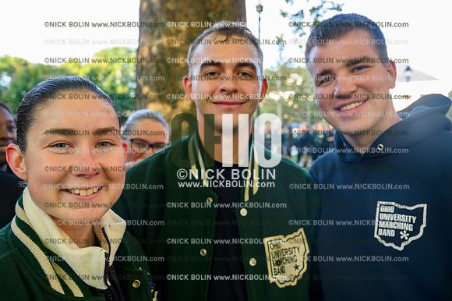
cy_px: 150
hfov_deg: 61.1
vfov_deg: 42.9
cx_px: 226
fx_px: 383
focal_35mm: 30
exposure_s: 1/320
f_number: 5
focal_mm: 30.5
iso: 2500
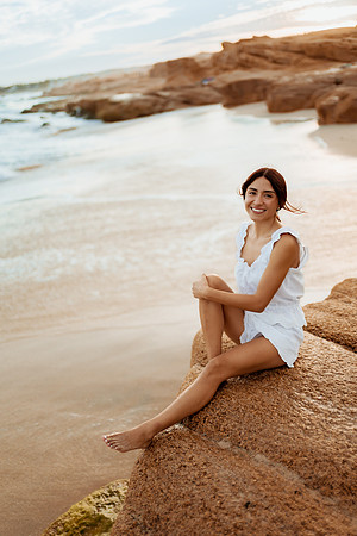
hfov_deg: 37.9
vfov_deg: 54.4
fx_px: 521
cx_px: 178
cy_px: 268
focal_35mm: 35
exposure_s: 1/2500
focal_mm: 35
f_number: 1.4
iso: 100
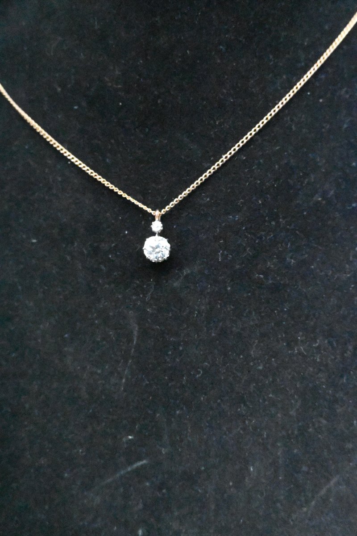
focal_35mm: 51
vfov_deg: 38.9
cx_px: 178
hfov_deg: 26.5
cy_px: 268
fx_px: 759
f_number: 6.3
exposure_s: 1/4000
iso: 51200
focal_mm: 34
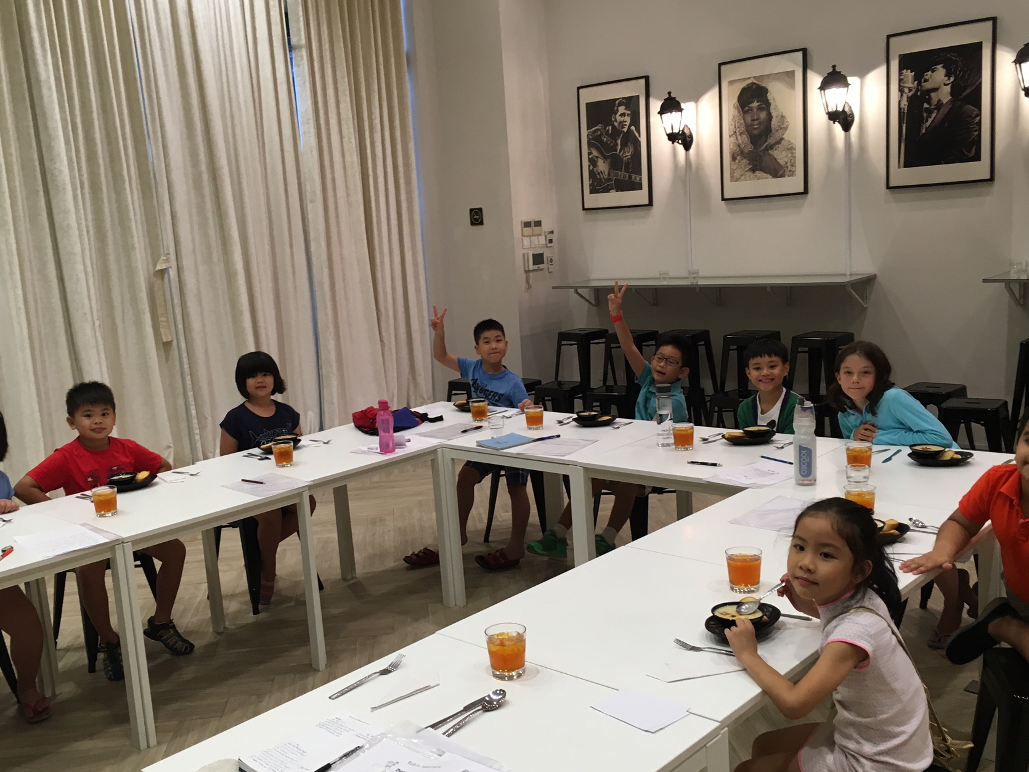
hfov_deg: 52.6
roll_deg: +3.1
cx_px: 481
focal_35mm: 35
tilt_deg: -9.4
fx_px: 1041
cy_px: 413
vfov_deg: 40.7
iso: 80
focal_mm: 4.15
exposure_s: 1/33
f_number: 2.2
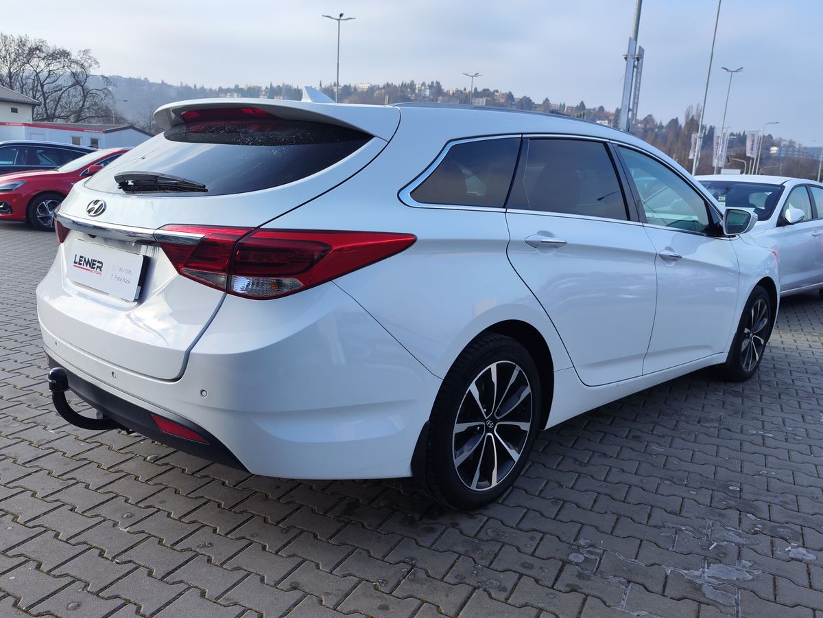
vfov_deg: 58.9
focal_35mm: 23
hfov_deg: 73.9
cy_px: 309
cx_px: 412
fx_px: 547
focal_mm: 7.01
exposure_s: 1/483
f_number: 1.69
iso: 50
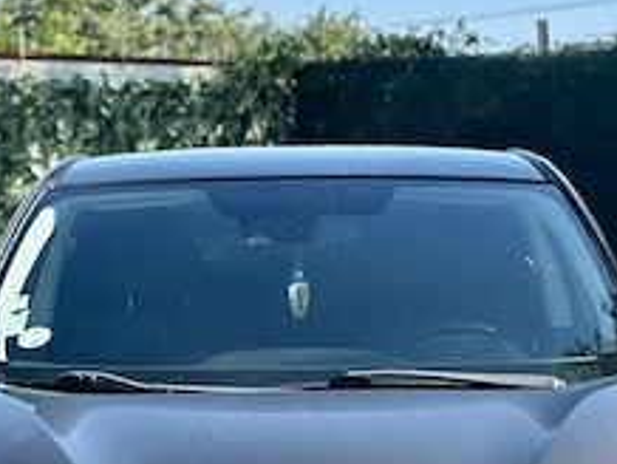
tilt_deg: -9.1
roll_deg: +0.7
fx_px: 2355
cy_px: 557
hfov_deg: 14.9
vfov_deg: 11.0
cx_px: 269
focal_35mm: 132
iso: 100
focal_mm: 6.86
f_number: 1.78
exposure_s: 1/2252
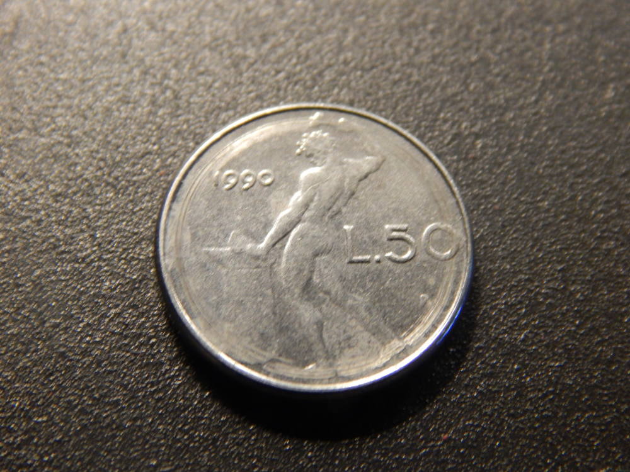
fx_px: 1365
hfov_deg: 26.0
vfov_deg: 19.6
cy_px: 236
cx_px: 315
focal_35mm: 75
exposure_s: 1/10
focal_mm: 13.5
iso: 400
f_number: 4.2
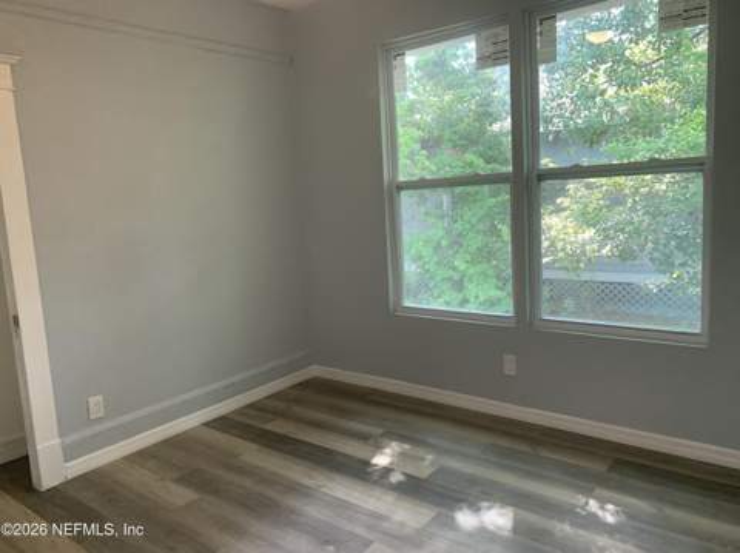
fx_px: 555
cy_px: 276
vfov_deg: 53.0
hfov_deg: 67.4
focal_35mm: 26
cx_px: 370
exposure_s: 1/60
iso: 160
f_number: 1.8
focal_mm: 4.25
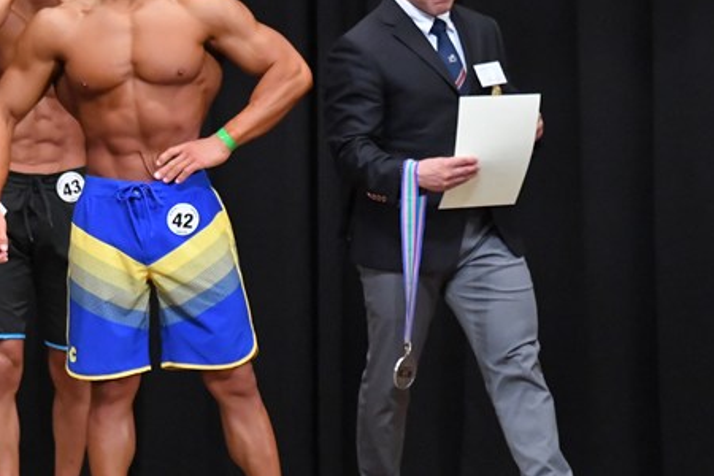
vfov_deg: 3.3
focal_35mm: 413
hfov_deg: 5.0
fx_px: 8191
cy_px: 267
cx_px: 196
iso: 8000
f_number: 5.6
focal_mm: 160
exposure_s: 1/400
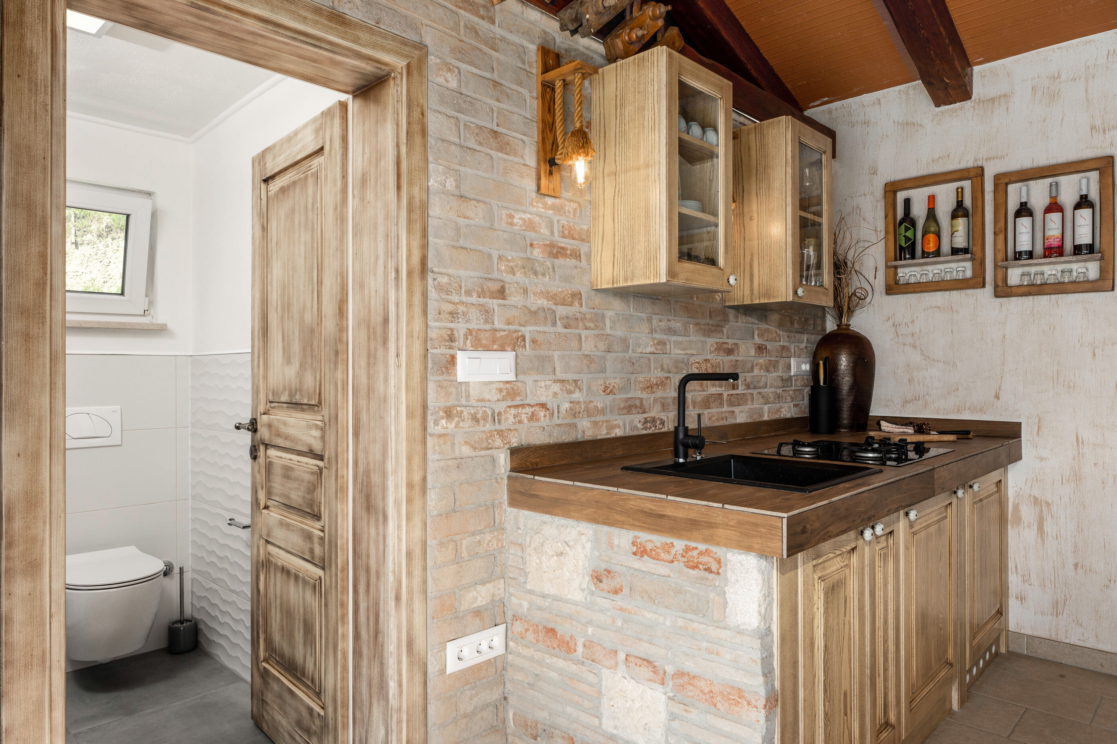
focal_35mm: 22
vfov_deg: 57.2
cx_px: 558
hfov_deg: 78.6
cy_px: 372
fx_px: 682
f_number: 7.1
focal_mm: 14.9
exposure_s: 1/250
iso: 320
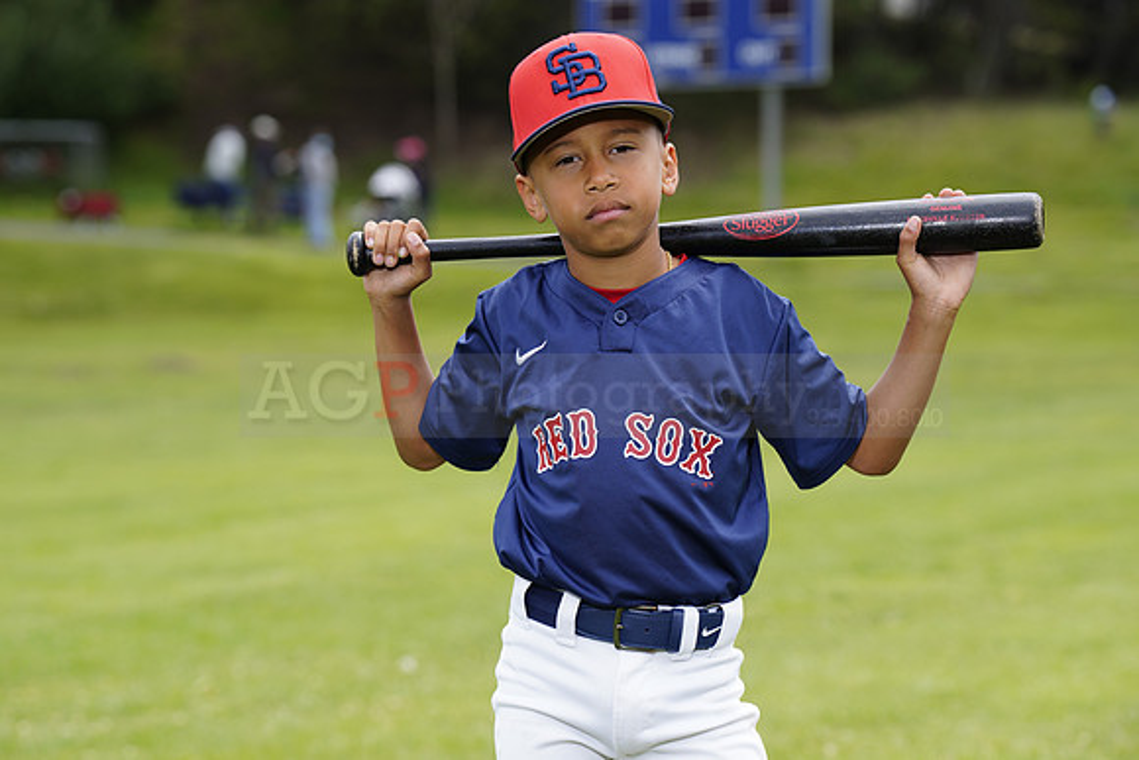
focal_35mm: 159
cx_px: 570
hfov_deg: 12.9
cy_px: 380
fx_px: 5032
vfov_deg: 8.6
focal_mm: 159
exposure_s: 1/250
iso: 100
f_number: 6.3
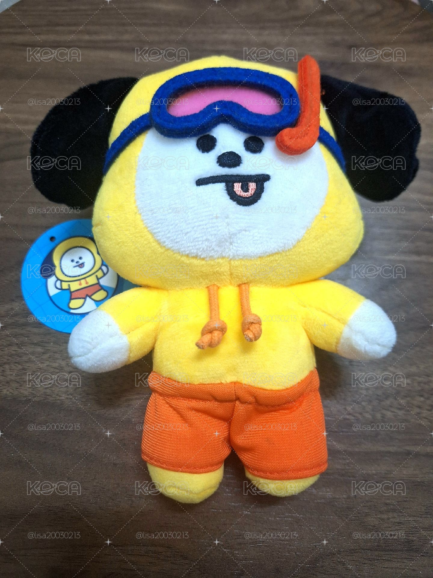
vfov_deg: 73.9
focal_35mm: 23
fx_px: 384
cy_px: 289
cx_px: 216
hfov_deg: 58.9
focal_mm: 5.54
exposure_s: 1/30
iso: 320
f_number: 1.8
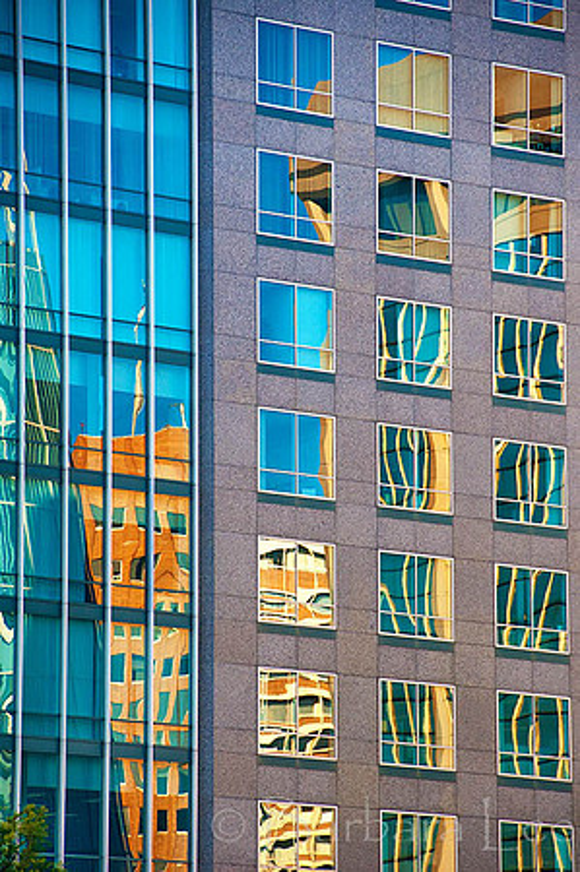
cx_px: 290
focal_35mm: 202
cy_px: 436
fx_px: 4905
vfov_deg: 10.2
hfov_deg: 6.8
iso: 250
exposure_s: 1/125
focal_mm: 135
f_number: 5.6
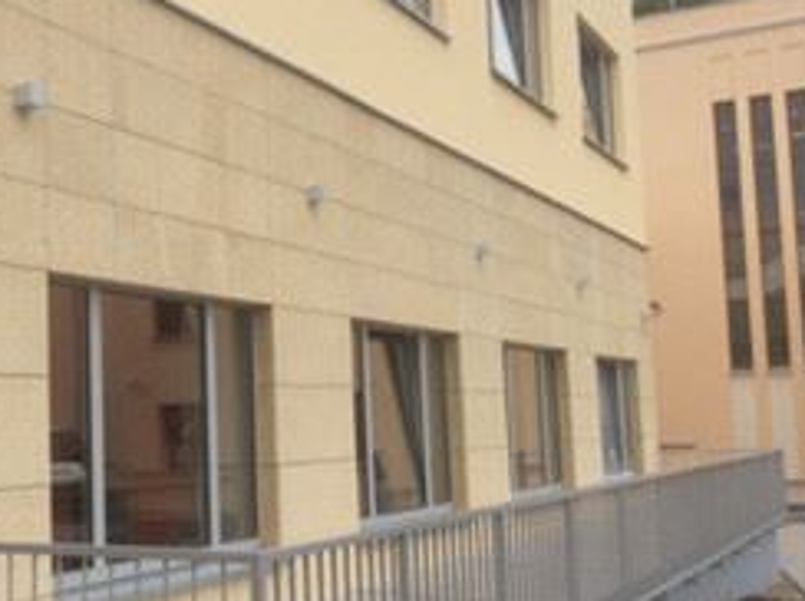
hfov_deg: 34.6
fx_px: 1253
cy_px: 307
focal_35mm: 54
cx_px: 165
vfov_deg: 26.9
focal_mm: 3.3
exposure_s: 1/867
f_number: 2.4
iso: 32
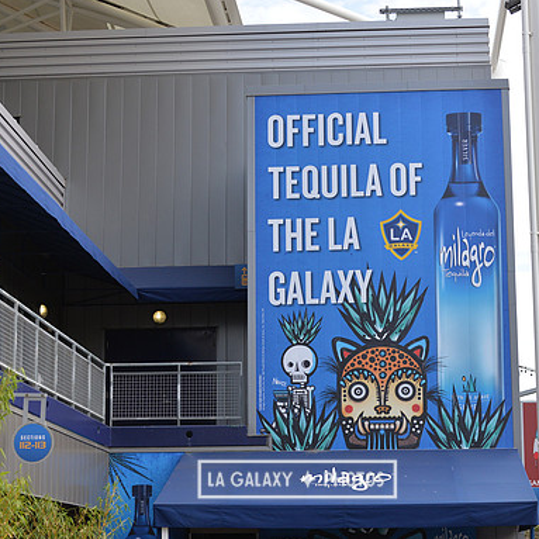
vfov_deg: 19.3
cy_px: 268
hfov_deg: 19.3
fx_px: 1585
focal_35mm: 90
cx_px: 297
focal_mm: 70
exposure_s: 1/1600
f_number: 5
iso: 640
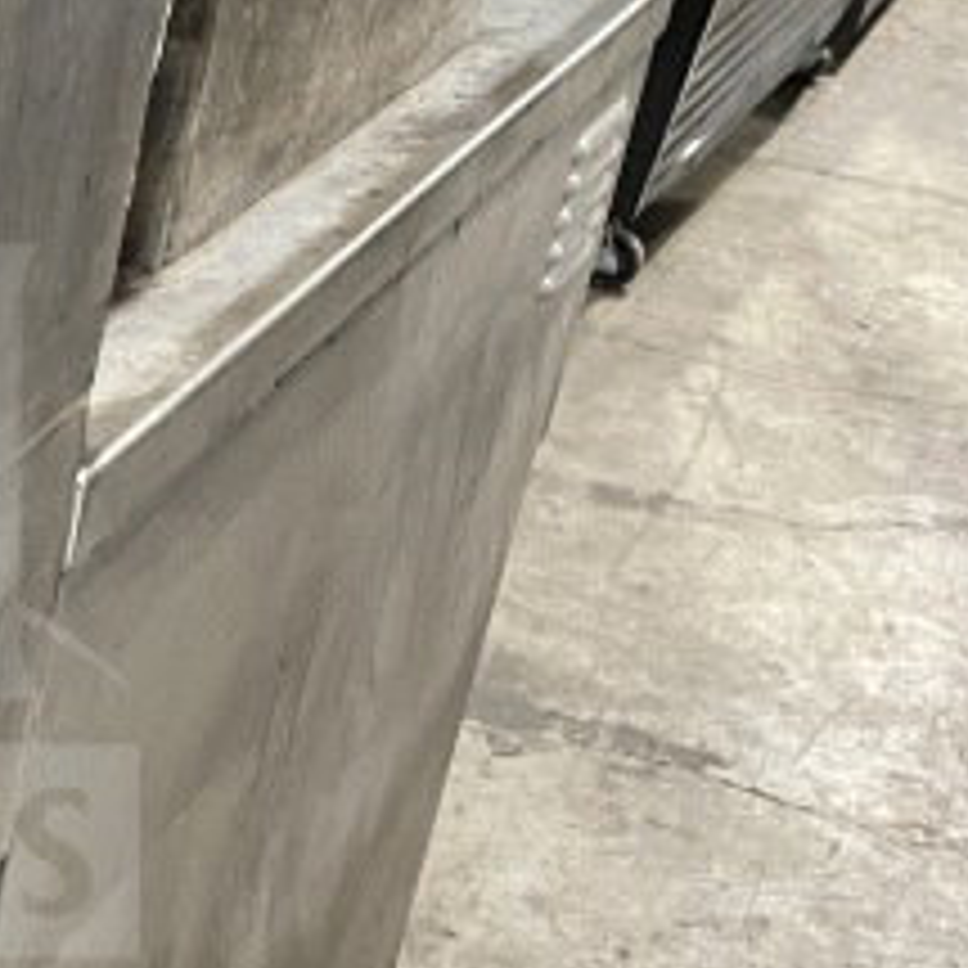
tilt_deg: -24.5
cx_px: -369
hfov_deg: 18.3
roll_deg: -6.6
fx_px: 2752
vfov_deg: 19.9
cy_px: 601
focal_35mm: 87
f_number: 1.6
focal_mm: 4.2
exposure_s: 1/60
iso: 400
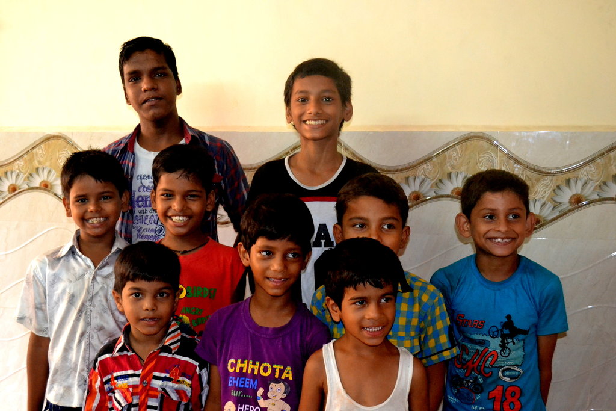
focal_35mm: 48
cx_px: 308
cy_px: 206
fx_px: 821
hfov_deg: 41.1
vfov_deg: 28.1
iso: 3200
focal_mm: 32
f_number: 4.8
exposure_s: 1/60
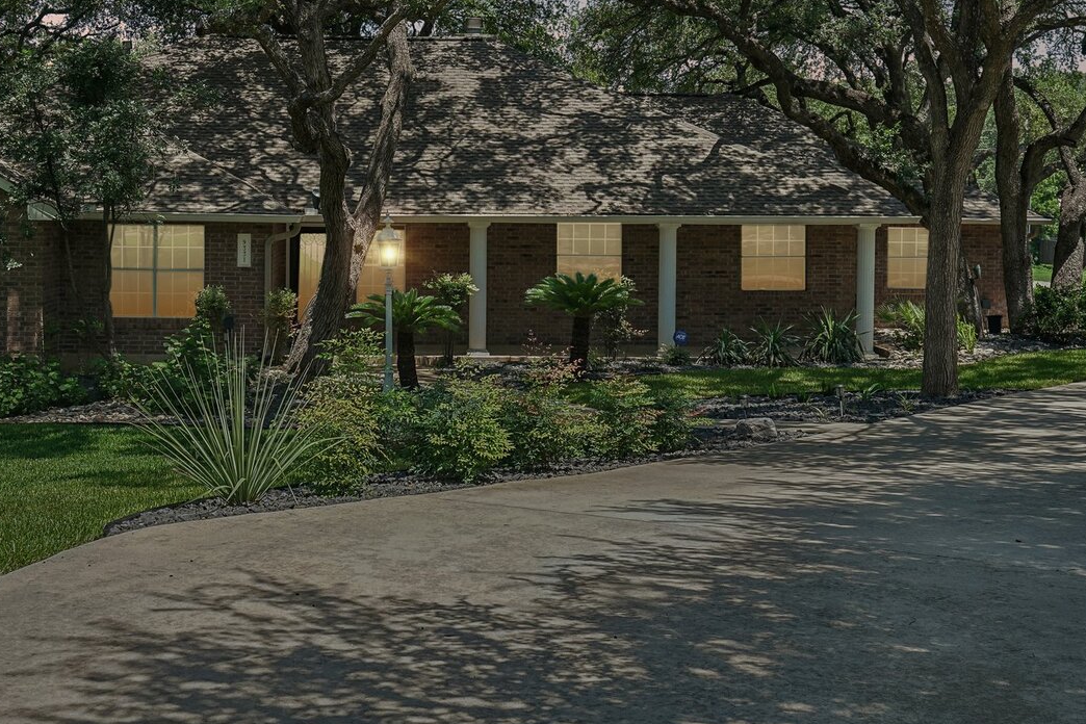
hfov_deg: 43.4
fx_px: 1357
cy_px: 229
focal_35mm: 45
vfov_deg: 29.6
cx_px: 430
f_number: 8
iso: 200
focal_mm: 29
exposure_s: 1/200
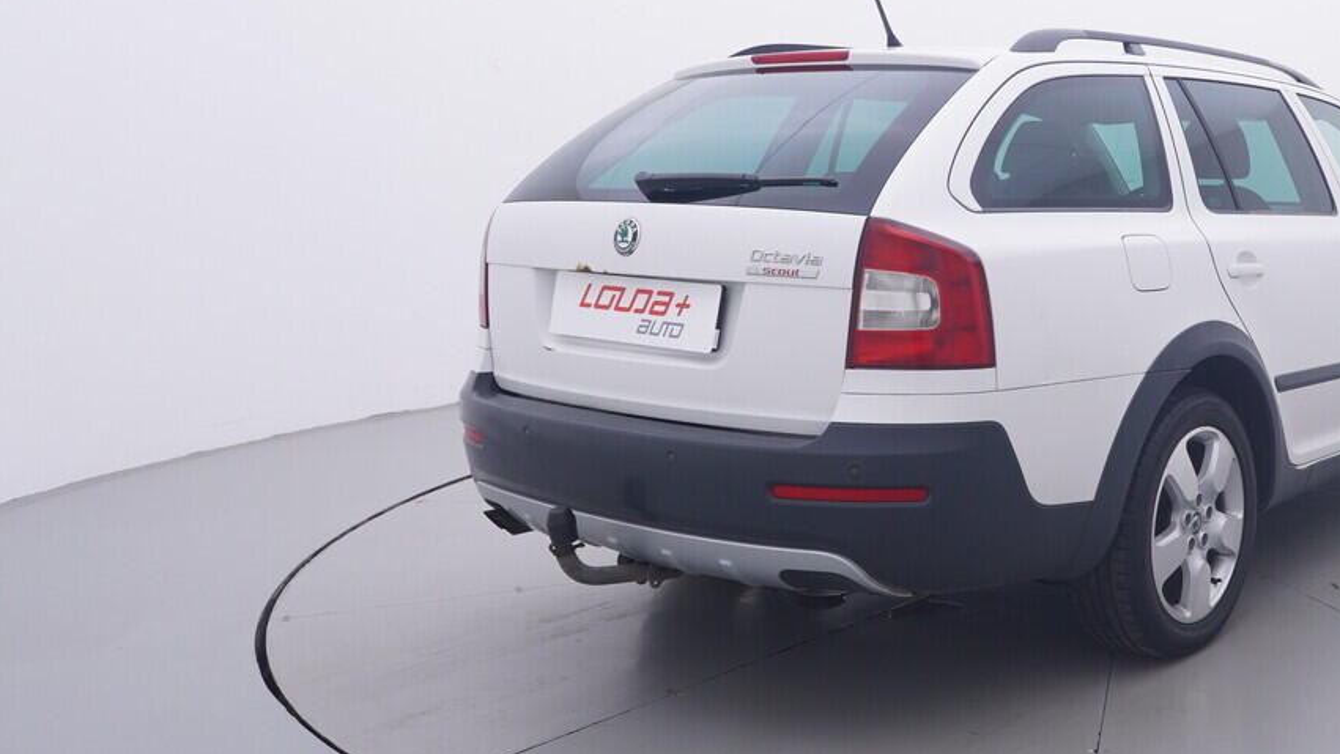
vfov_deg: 29.5
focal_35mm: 40
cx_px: 1131
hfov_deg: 47.0
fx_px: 1417
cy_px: 233
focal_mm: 15
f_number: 5
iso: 200
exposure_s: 1/80
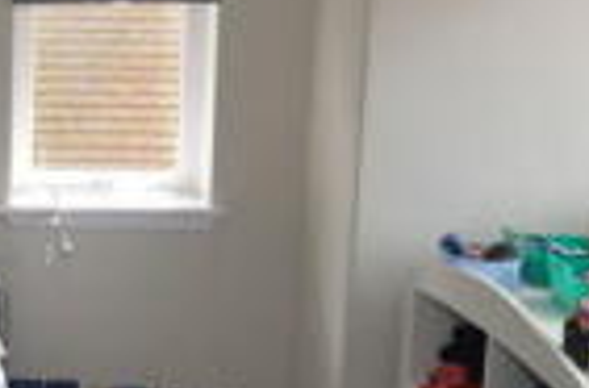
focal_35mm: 70
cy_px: 175
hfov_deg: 26.3
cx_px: -88
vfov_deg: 19.3
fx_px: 1141
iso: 250
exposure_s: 1/125
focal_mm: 10
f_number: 5.6
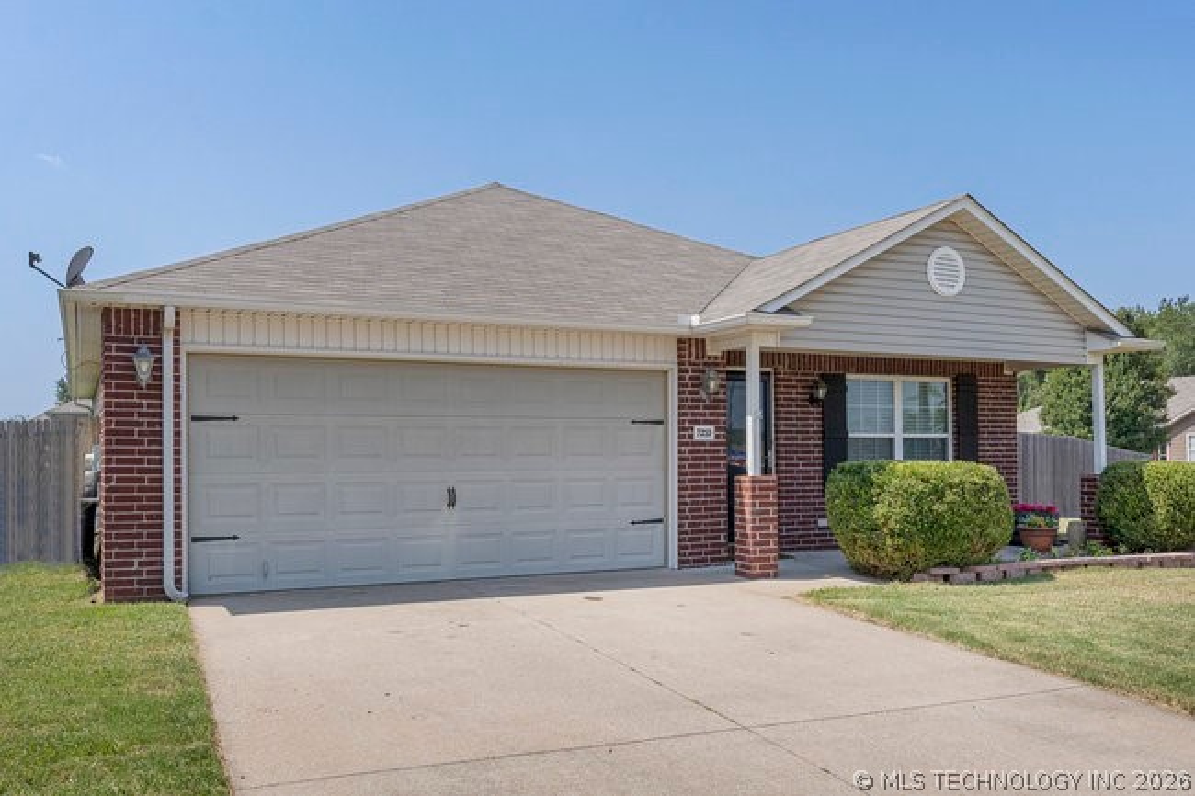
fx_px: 996
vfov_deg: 43.6
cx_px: 598
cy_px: 398
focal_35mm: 30
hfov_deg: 61.9
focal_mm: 20
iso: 400
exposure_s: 1/2500
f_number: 8
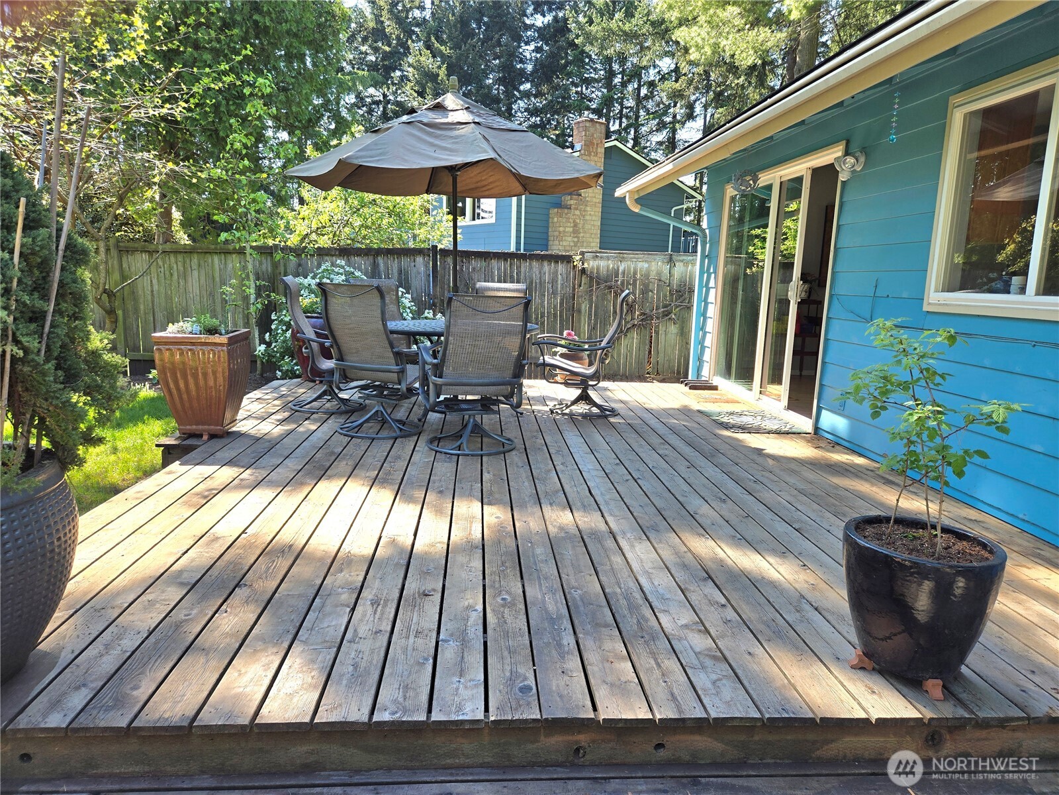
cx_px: 530
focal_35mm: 23
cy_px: 398
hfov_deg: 73.9
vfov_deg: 58.9
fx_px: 704
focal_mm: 5.4
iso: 25
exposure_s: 1/526
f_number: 1.8
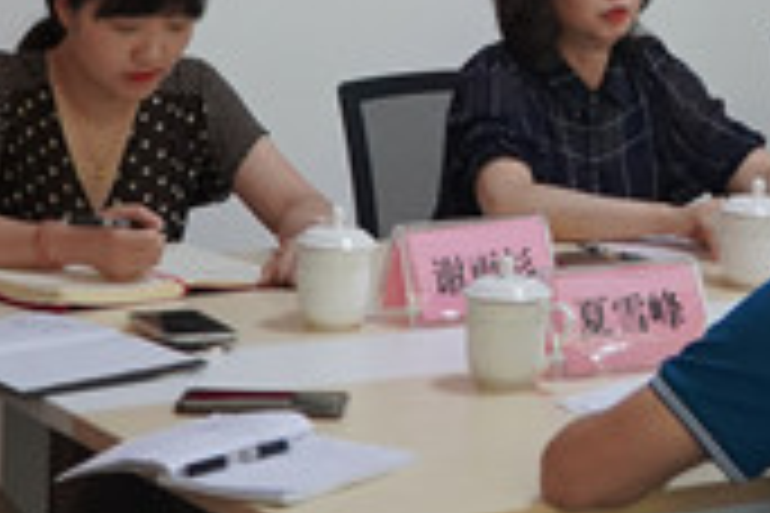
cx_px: 698
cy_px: -205
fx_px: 2930
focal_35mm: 137
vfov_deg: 9.8
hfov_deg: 14.8
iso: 3200
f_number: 4
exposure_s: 1/160
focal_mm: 36
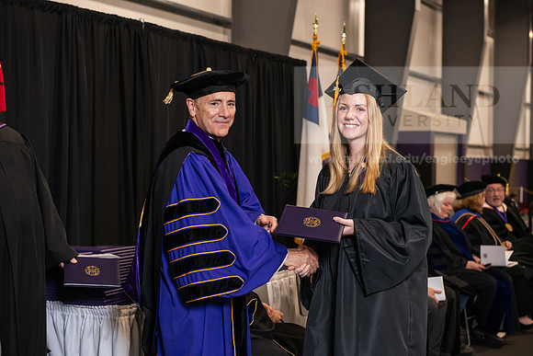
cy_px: 178
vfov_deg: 19.5
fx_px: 1037
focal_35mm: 70
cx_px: 266
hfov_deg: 28.8
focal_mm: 70
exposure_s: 1/125
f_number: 5
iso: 1600
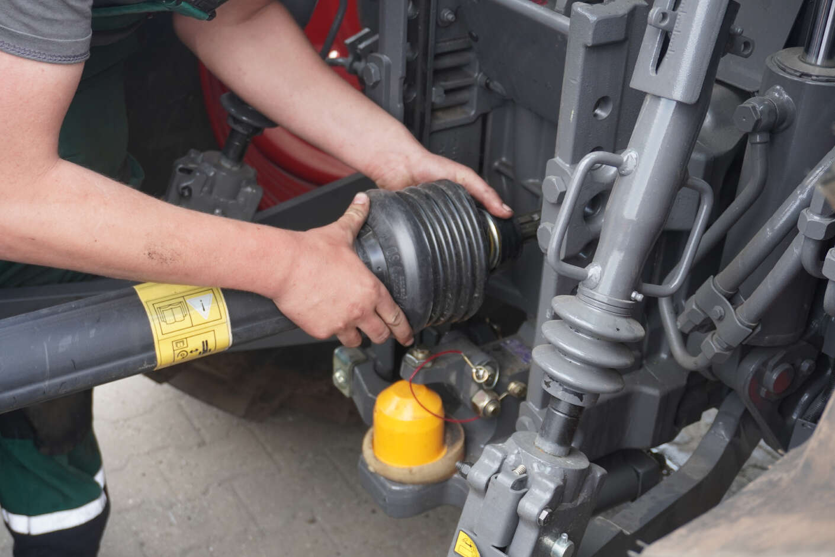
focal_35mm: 46
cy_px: 278
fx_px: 1078
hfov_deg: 42.3
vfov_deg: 28.9
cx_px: 418
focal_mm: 31
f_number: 5
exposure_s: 1/160
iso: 400
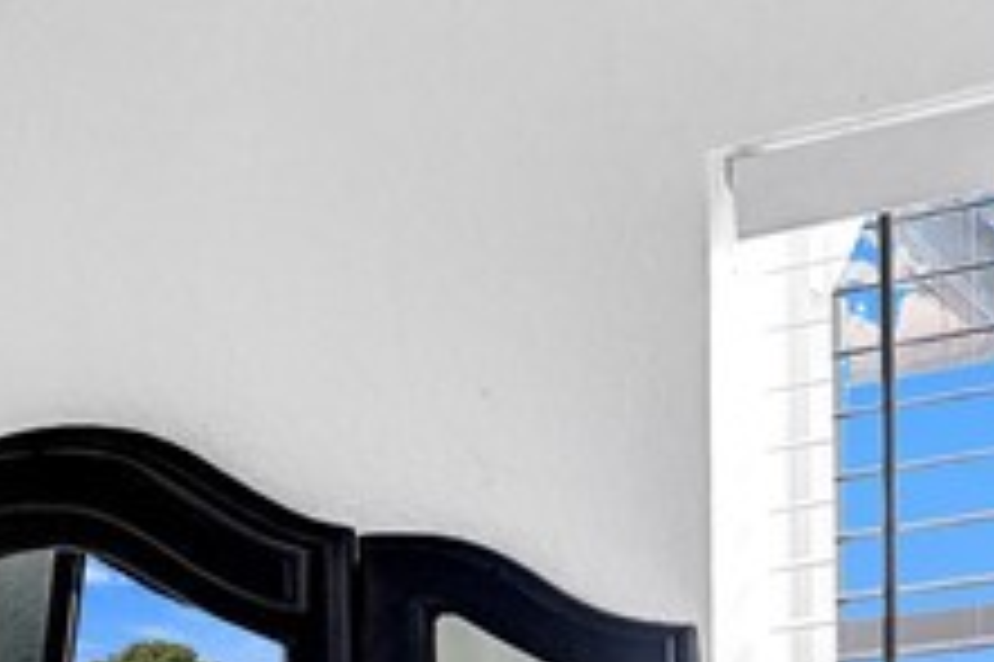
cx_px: -814
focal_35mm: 123
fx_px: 3394
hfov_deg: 14.6
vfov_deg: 10.2
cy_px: 1342
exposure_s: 1/80
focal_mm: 16
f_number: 4.5
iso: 640
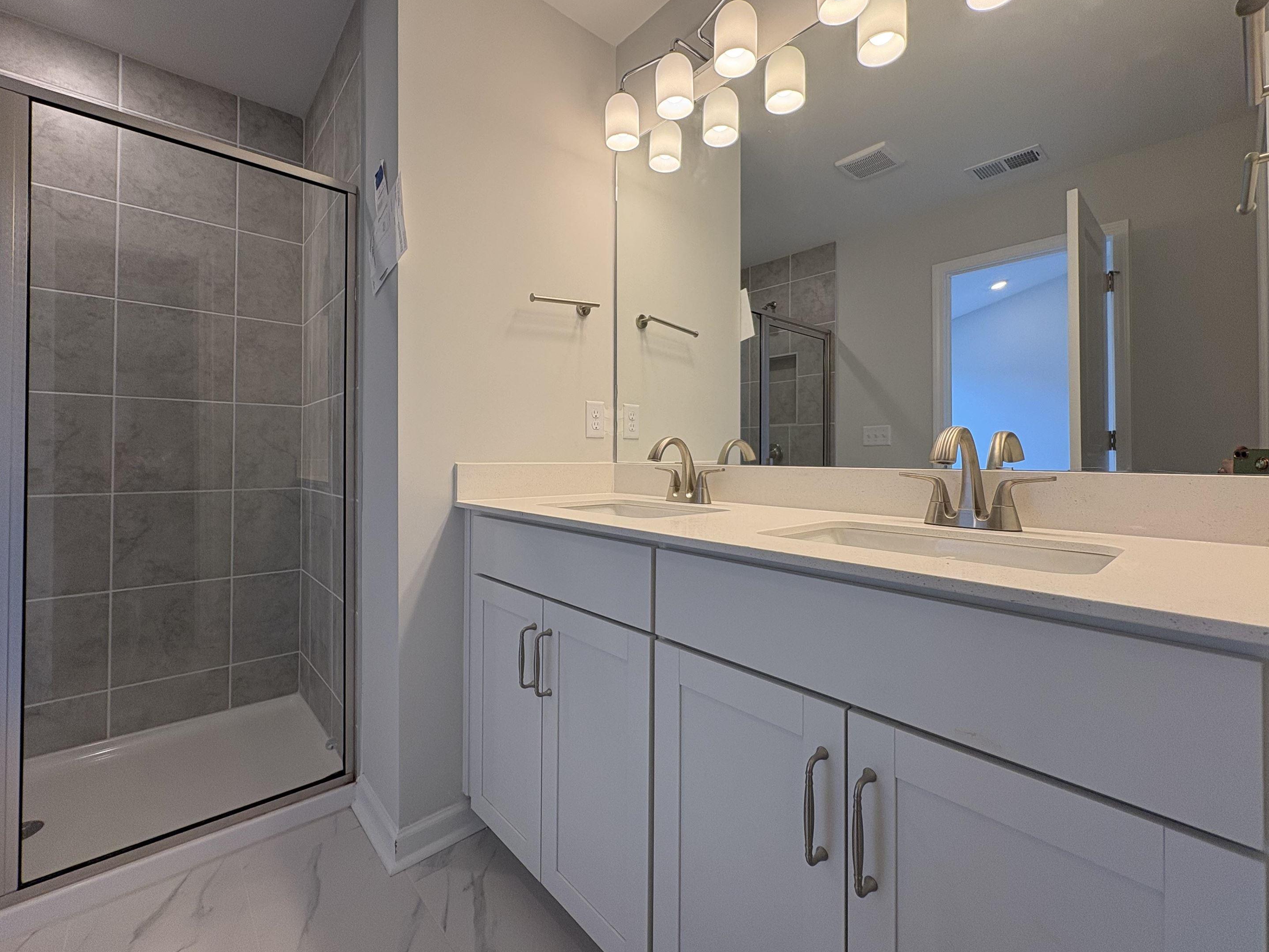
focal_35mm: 15
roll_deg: +0.4
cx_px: 629
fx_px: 550
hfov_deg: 98.2
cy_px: 449
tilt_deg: +1.0
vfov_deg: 81.7
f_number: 2.2
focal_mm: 2.22
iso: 64
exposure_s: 1/120
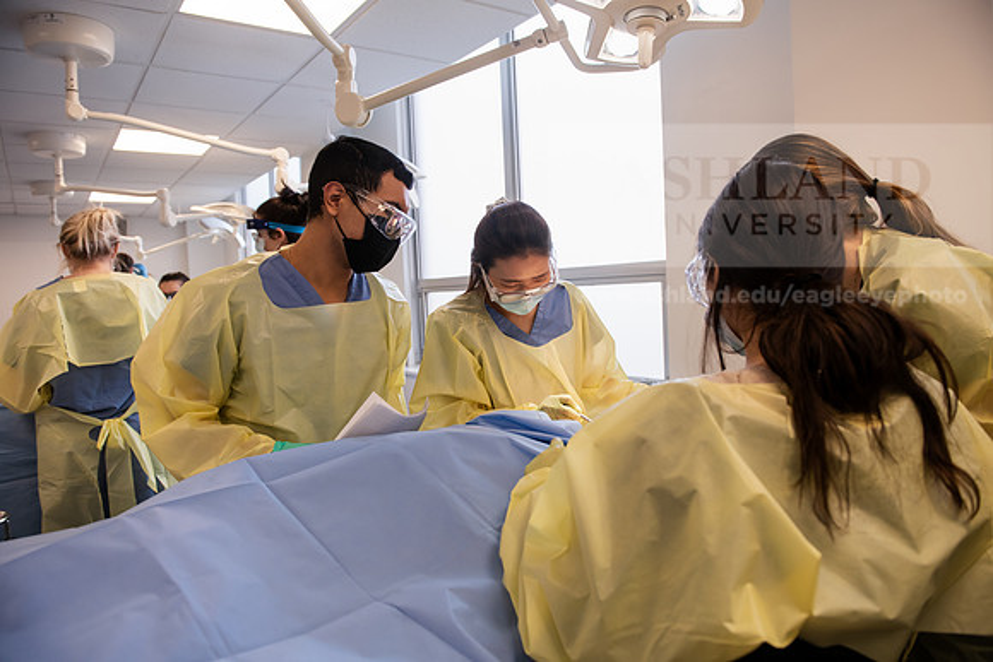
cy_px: 331
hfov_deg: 73.7
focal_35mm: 24
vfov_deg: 53.2
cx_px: 496
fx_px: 662
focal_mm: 24
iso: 500
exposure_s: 1/200
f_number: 4
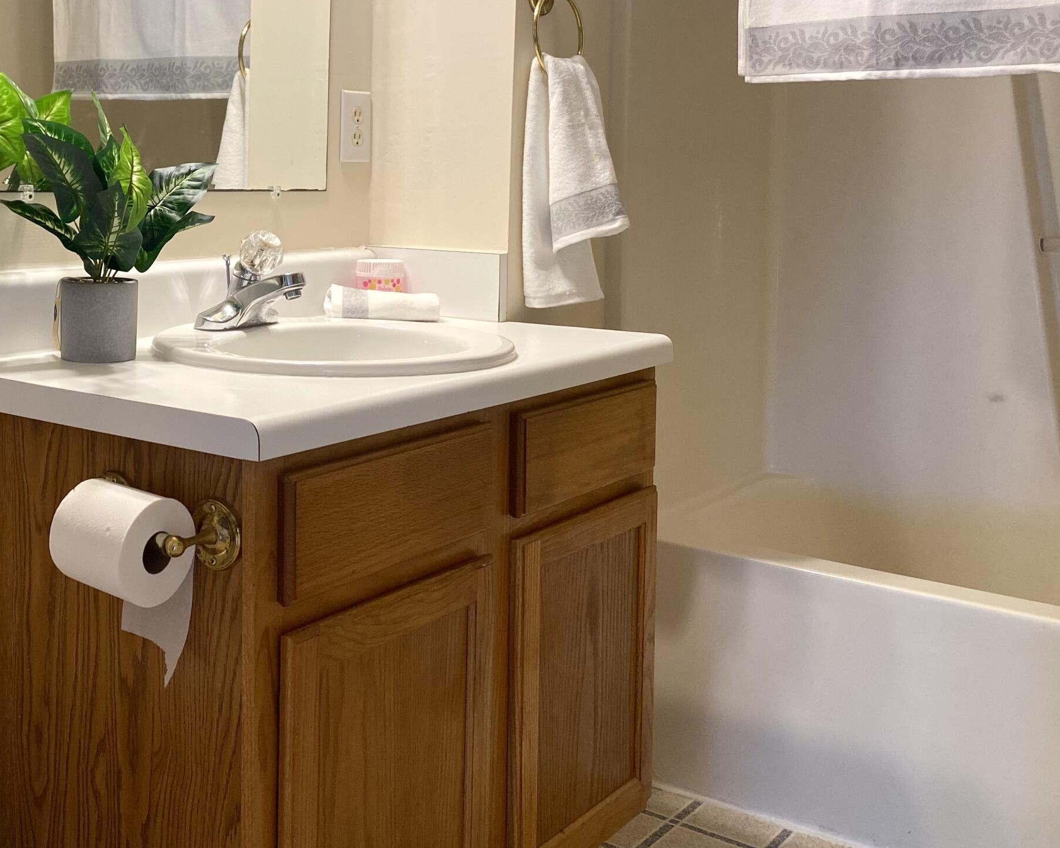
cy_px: 259
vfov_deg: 35.2
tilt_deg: -5.3
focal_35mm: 42
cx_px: 247
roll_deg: -1.5
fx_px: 1317
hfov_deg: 42.3
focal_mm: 4.25
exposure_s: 1/60
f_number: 1.8
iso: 100
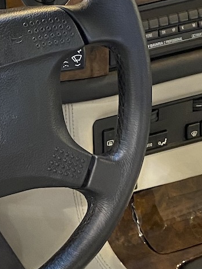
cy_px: 238
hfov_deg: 14.5
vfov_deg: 20.3
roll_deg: +5.1
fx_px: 739
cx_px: -101
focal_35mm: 95
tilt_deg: -36.8
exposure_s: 1/33
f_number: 1.8
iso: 320
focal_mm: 4.25
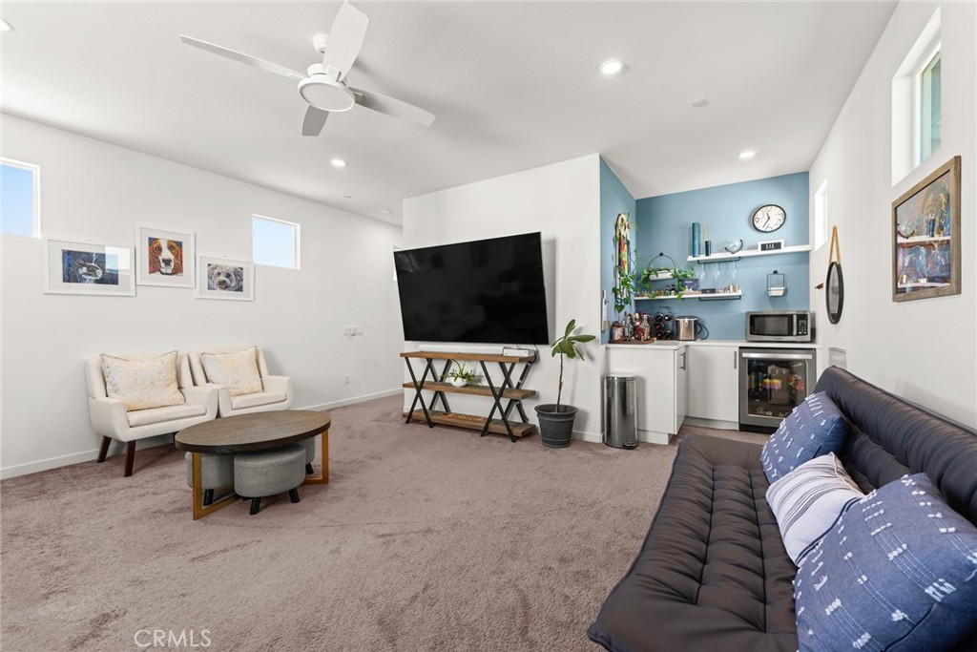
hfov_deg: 104.2
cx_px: 488
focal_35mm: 14
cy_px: 326
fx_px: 380
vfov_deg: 81.2
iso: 320
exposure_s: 1/3
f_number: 6.3
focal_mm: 14
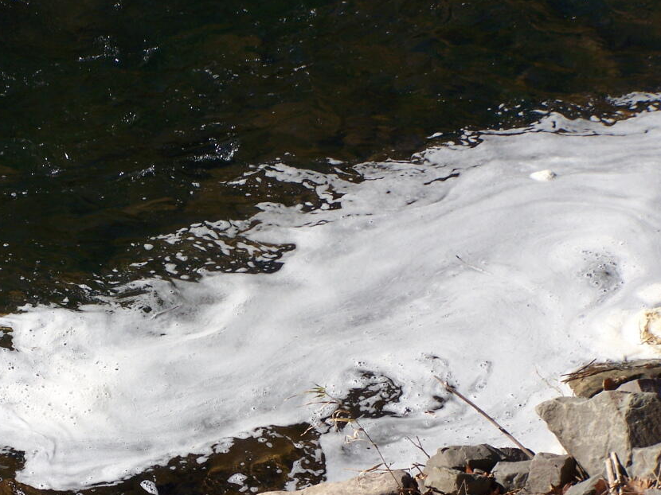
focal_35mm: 158
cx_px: 258
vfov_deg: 9.4
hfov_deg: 12.5
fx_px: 3016
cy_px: 296
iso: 100
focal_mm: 21.2
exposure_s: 1/640
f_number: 4.5
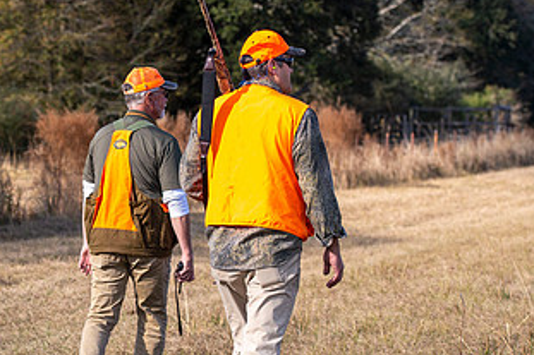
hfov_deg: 14.6
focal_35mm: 140
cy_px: 254
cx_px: 101
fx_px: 2075
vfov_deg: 9.8
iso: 200
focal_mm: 75
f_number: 4
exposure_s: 1/1600
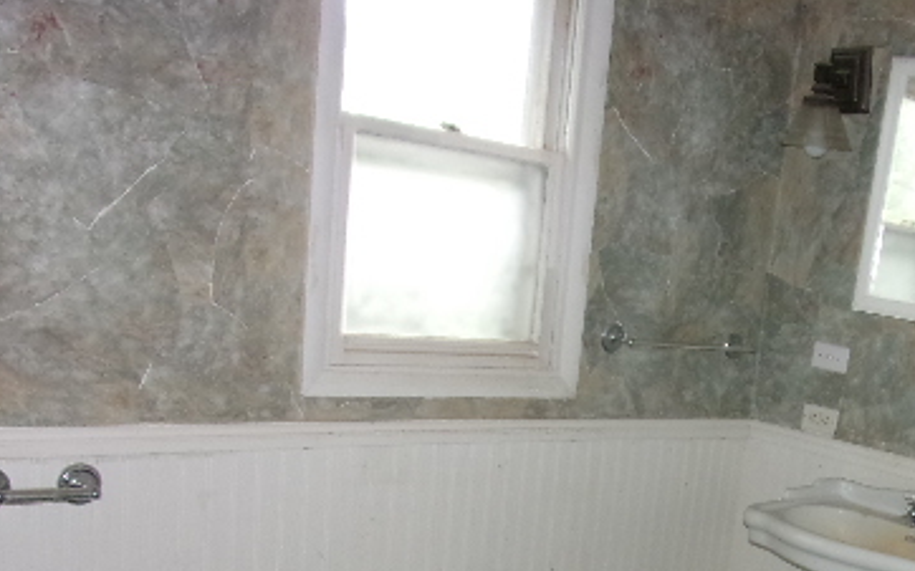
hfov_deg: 41.8
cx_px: 771
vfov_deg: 27.3
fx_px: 1122
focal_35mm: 45
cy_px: 538
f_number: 3.3
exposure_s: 1/34
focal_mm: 4.3
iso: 200
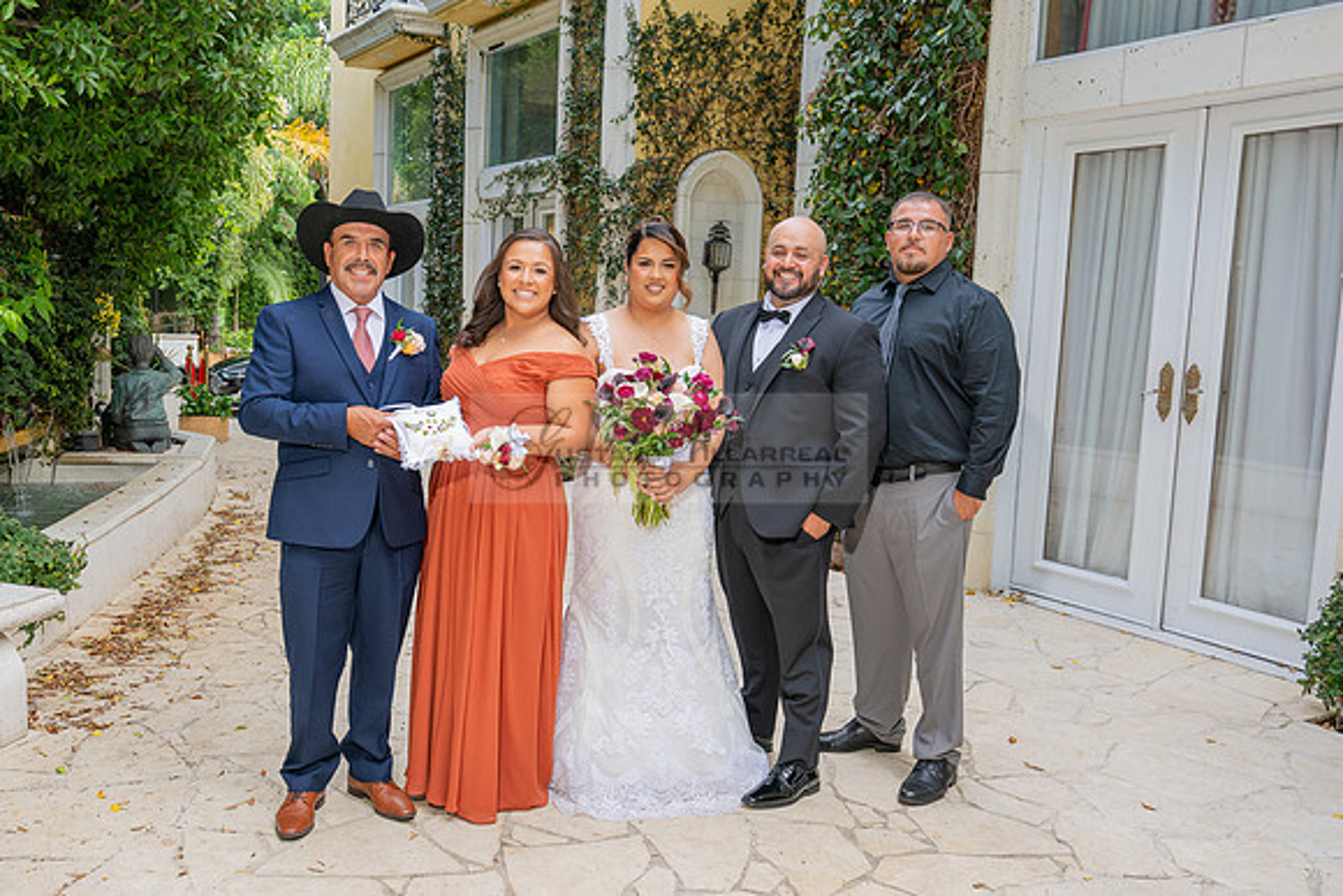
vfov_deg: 39.5
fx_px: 1248
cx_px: 602
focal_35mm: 33
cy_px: 451
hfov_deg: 56.4
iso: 200
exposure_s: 1/200
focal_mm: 30
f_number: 5
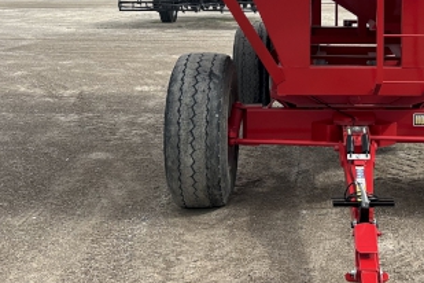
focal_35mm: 70
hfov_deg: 28.0
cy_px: 29
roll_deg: +0.6
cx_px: 364
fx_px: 824
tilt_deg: -1.7
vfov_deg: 19.1
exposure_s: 1/3077
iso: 50
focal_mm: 5.7
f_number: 1.5
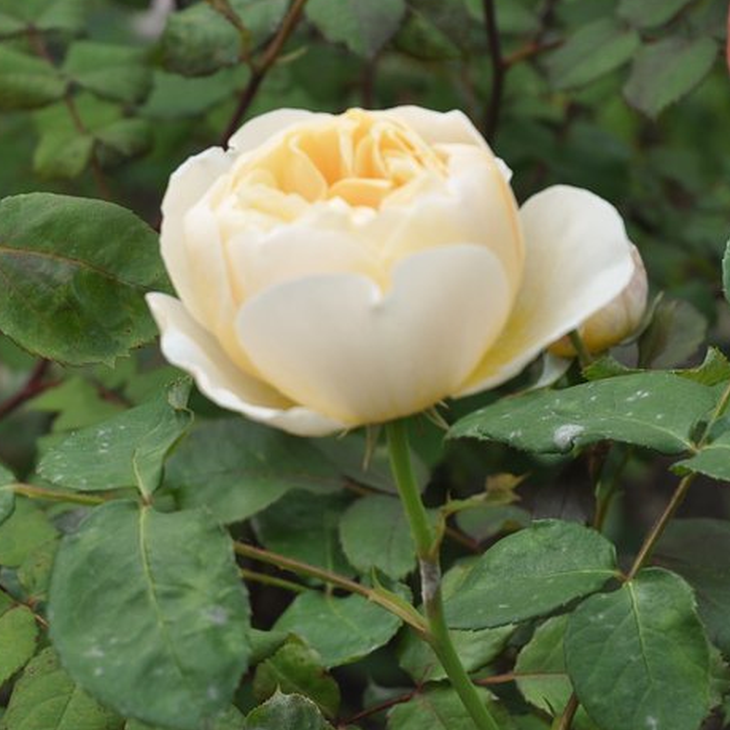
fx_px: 3388
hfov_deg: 12.2
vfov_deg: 12.3
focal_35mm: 142
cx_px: 105
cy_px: 495
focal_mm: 50
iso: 200
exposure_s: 1/125
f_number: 5.6
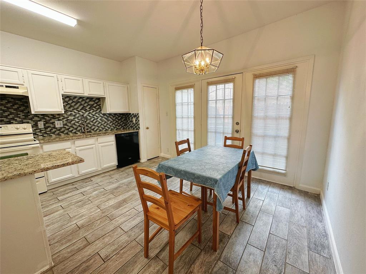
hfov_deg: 102.1
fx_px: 148
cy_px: 137
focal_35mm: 14
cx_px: 183
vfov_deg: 85.7
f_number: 2.2
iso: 100
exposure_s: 1/120
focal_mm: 2.22
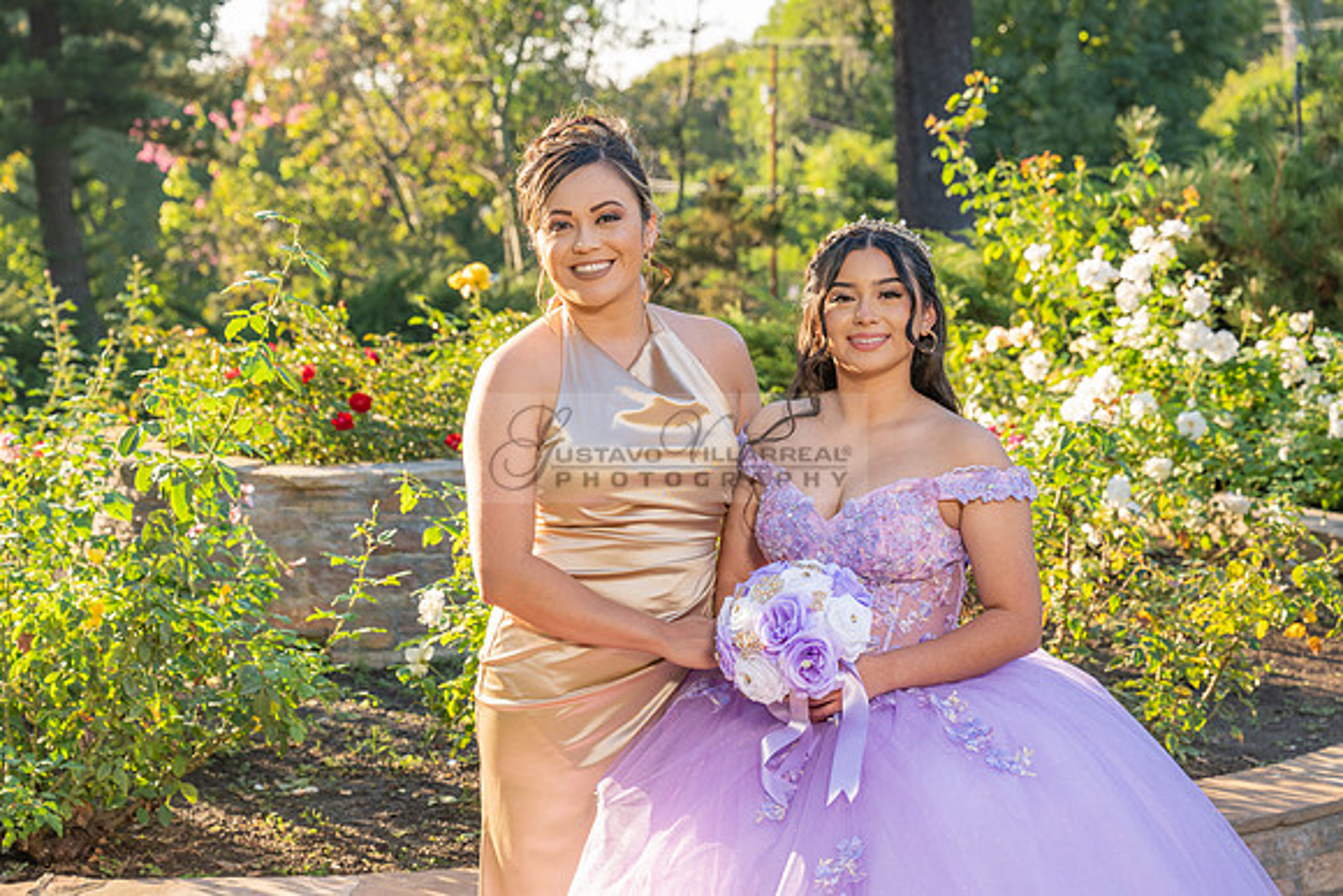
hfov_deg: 28.8
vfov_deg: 19.5
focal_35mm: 70
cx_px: 672
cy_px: 448
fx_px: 2612
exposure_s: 1/200
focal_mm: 70
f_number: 5.6
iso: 200
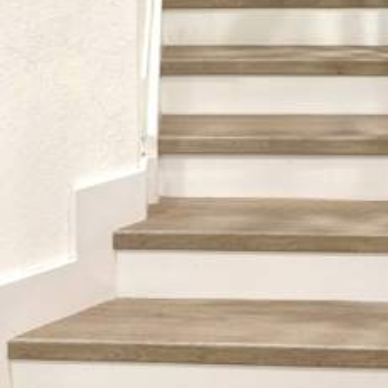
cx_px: 162
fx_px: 748
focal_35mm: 59
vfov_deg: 26.3
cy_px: -61
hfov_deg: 29.0
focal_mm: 6.76
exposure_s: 1/120
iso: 160
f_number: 1.78
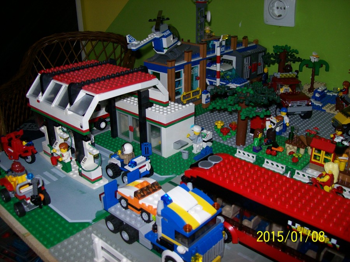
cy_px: 131
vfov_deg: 39.6
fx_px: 364
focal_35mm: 36
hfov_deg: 51.4
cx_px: 175
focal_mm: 6
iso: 80
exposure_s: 1/64
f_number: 2.7
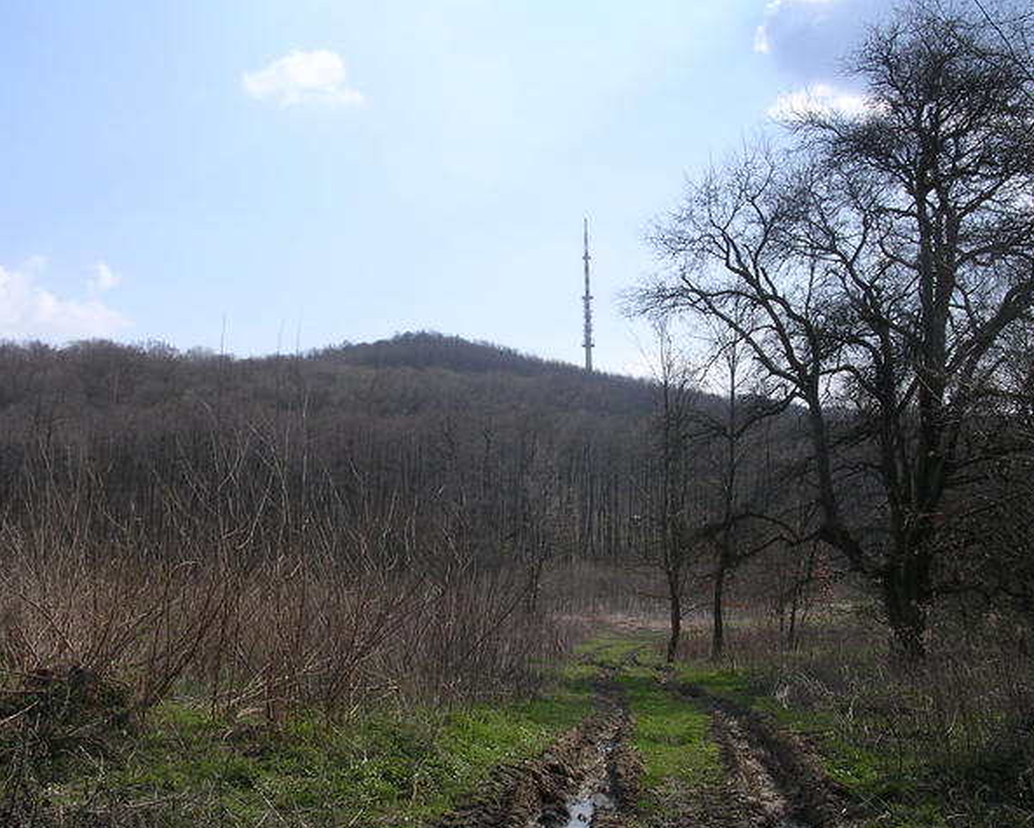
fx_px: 1225
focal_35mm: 40
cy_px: 417
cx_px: 527
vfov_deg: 37.4
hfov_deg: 45.8
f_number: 5.6
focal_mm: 5.8
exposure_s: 1/269
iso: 100
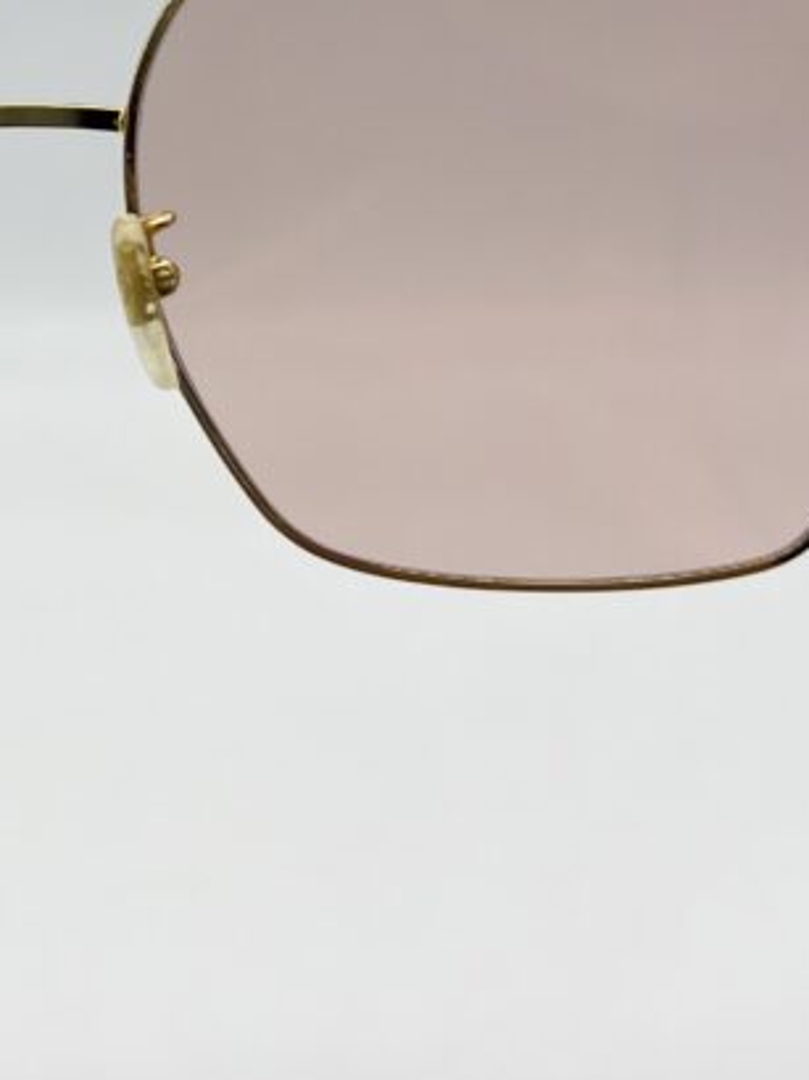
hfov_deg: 21.8
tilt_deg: -26.7
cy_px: 232
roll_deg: +0.2
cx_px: 21
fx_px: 2028
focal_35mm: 65
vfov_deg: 29.2
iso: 40
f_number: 1.5
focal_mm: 5.7
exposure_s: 1/220
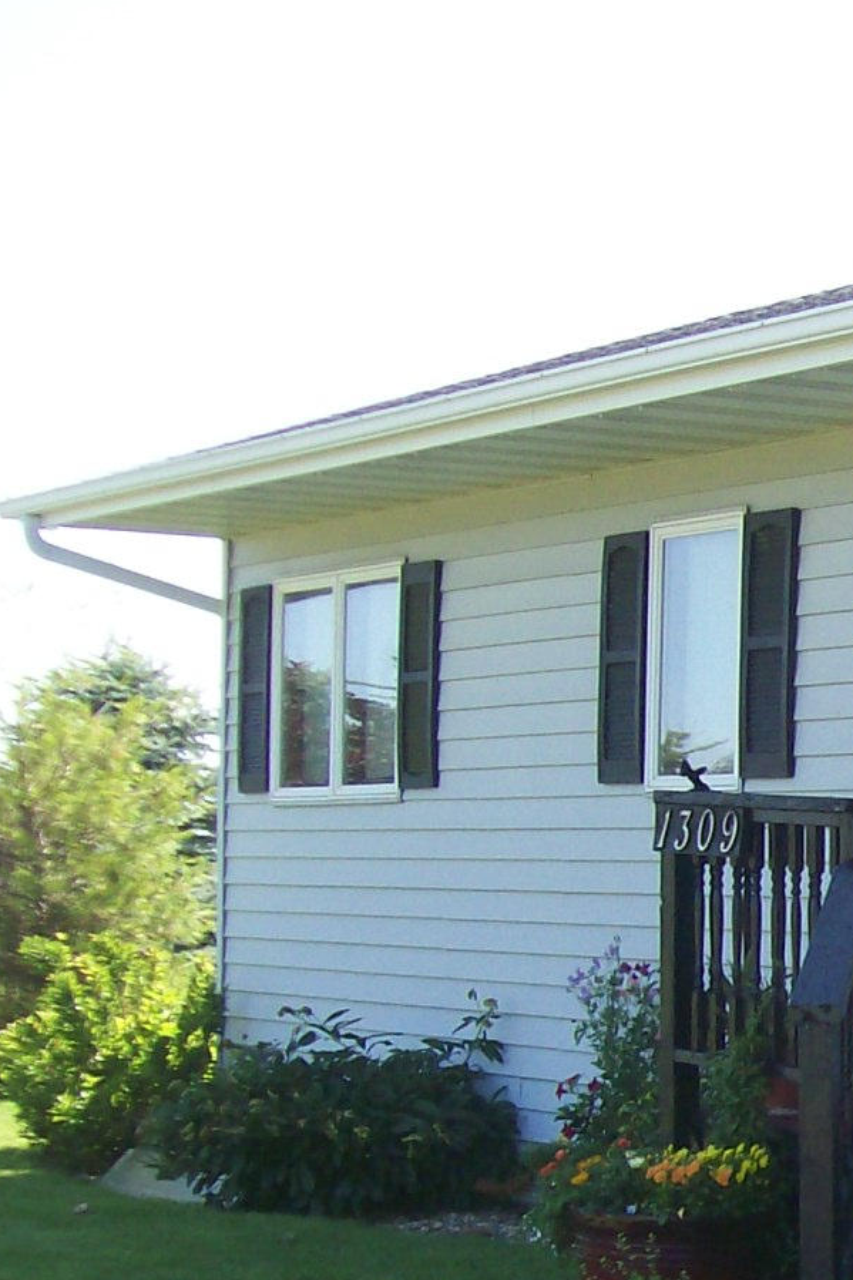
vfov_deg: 20.9
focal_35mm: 96
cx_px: 1558
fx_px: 3413
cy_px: 1078
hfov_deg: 12.9
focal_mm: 6
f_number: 2.7
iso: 80
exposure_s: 1/415
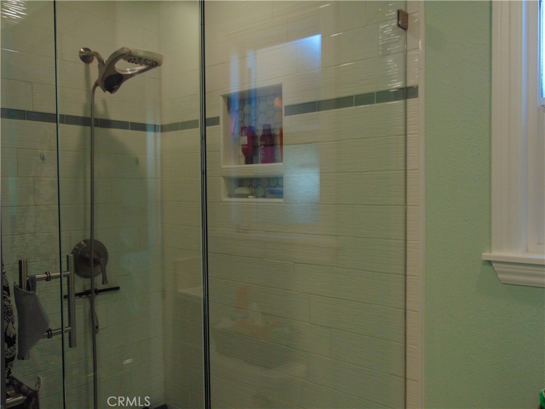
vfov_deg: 46.8
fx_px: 472
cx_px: 272
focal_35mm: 30
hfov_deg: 60.0
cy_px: 204
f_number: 3.1
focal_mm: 5.4
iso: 160
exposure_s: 1/50
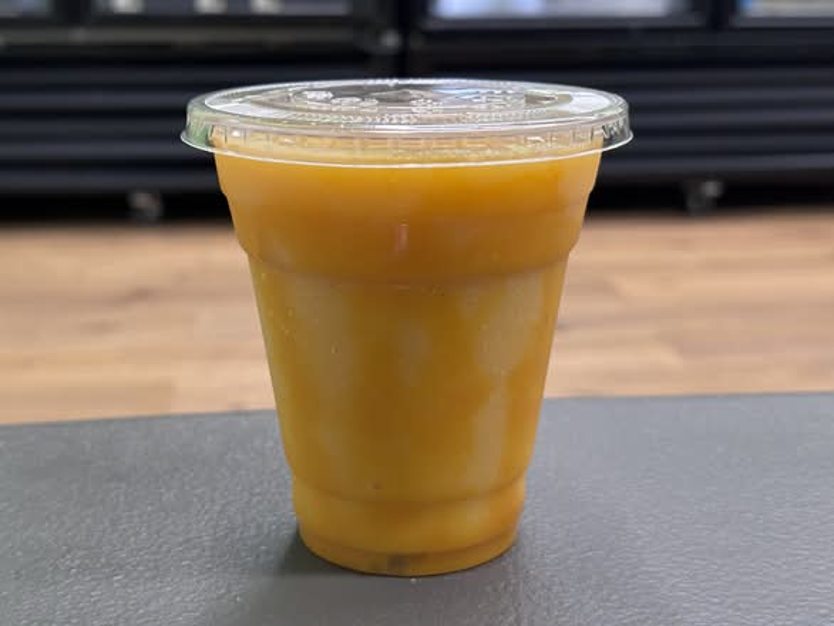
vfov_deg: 28.1
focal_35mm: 52
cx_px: 417
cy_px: 313
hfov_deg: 36.8
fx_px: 1253
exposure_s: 1/60
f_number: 1.6
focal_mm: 5.96
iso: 160
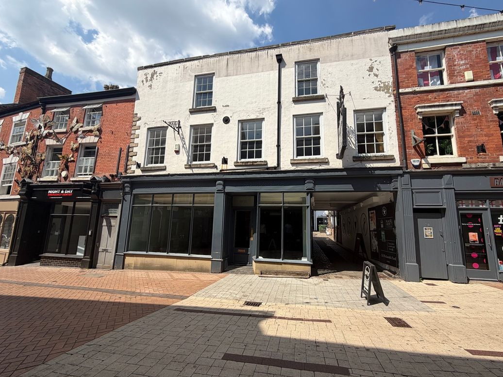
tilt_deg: +9.6
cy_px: 194
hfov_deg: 98.1
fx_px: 218
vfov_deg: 81.7
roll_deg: -0.3
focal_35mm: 15
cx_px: 262
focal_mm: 2.22
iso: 20
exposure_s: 1/955
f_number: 2.2
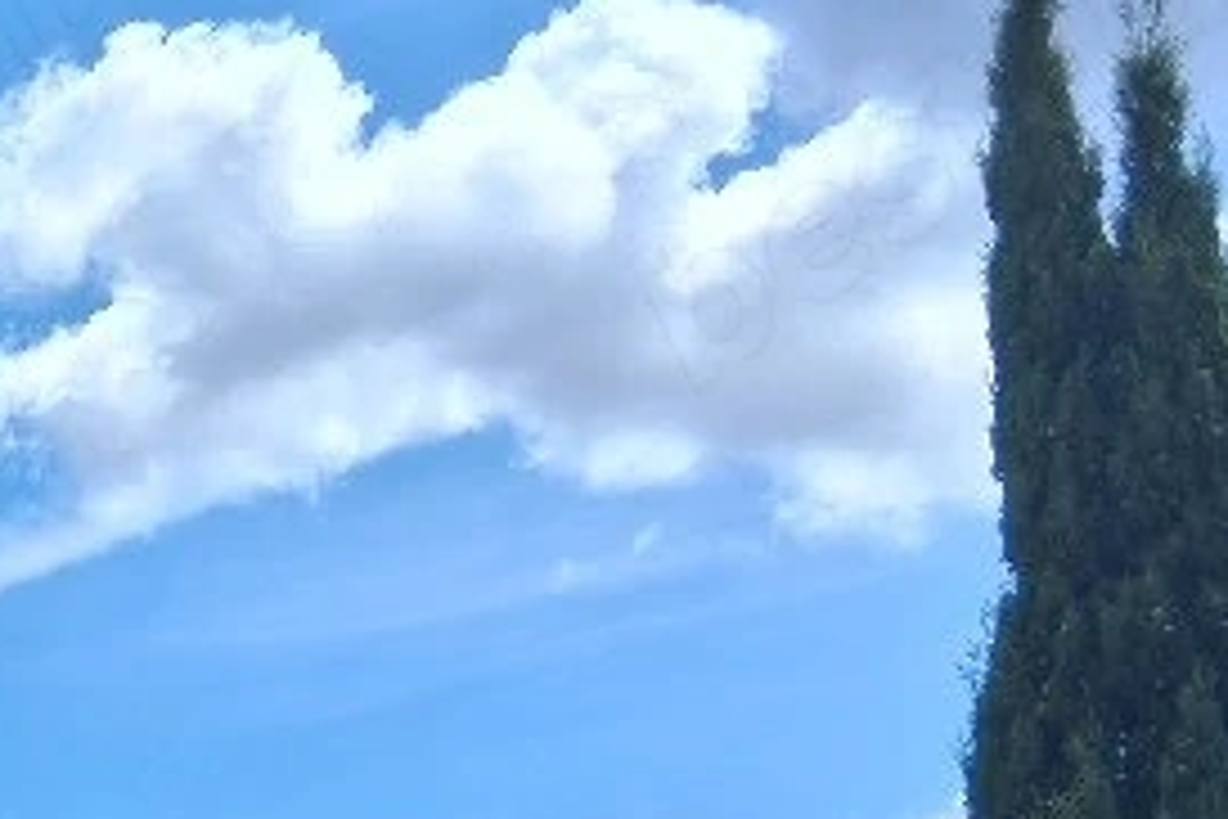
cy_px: 1238
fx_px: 3377
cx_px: -697
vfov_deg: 13.1
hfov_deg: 18.0
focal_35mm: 99
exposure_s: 1/1000
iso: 25
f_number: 1.8
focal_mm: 3.98
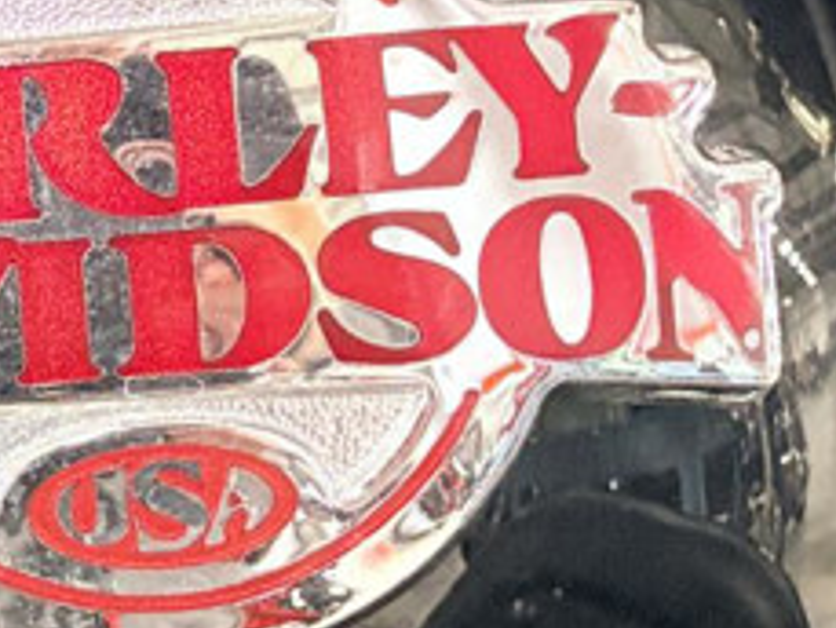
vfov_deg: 12.2
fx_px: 2924
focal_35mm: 121
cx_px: -630
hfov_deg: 14.5
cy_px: 142
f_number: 1.6
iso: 500
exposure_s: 1/60
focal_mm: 5.96
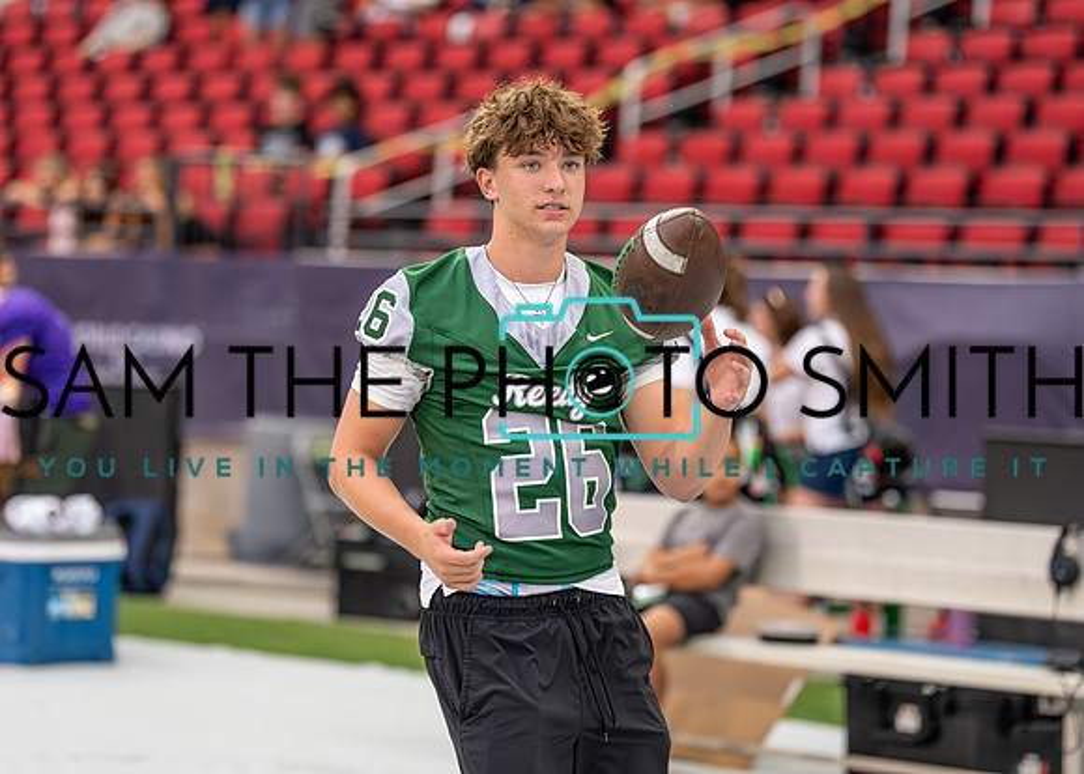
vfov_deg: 9.4
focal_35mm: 153
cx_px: 526
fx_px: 4713
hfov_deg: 13.1
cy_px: 361
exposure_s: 1/1600
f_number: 2.8
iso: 1000
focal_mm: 135
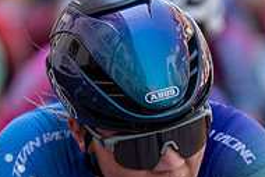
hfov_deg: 3.4
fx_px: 4427
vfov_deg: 2.3
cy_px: 187
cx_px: 149
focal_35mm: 601
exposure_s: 1/250
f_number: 2.8
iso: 100
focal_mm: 197
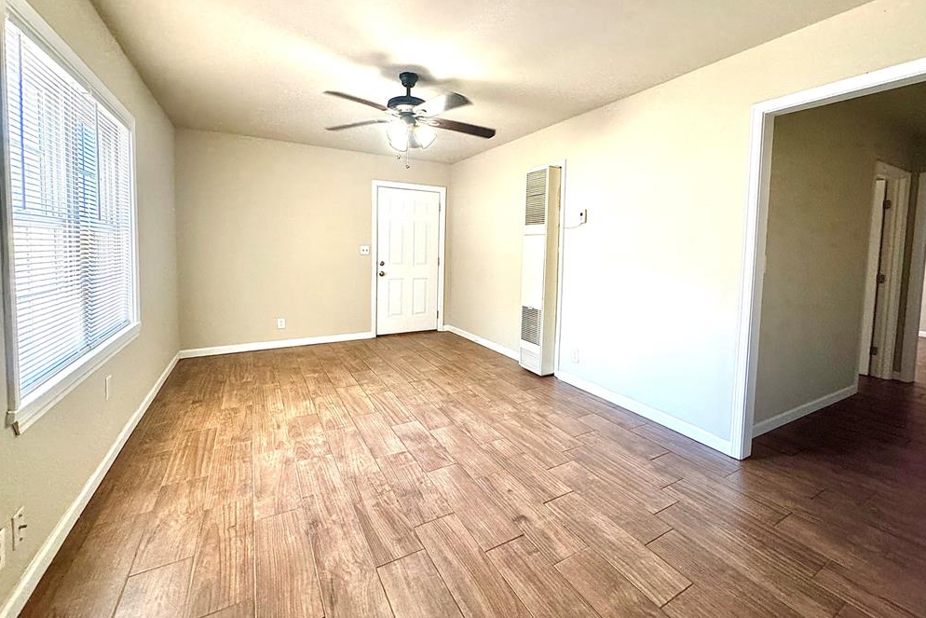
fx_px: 386
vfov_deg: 77.0
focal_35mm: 15
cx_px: 467
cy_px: 268
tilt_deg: -3.0
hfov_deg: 100.4
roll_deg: -1.4
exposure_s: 1/120
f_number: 2.2
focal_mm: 2.22
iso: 320
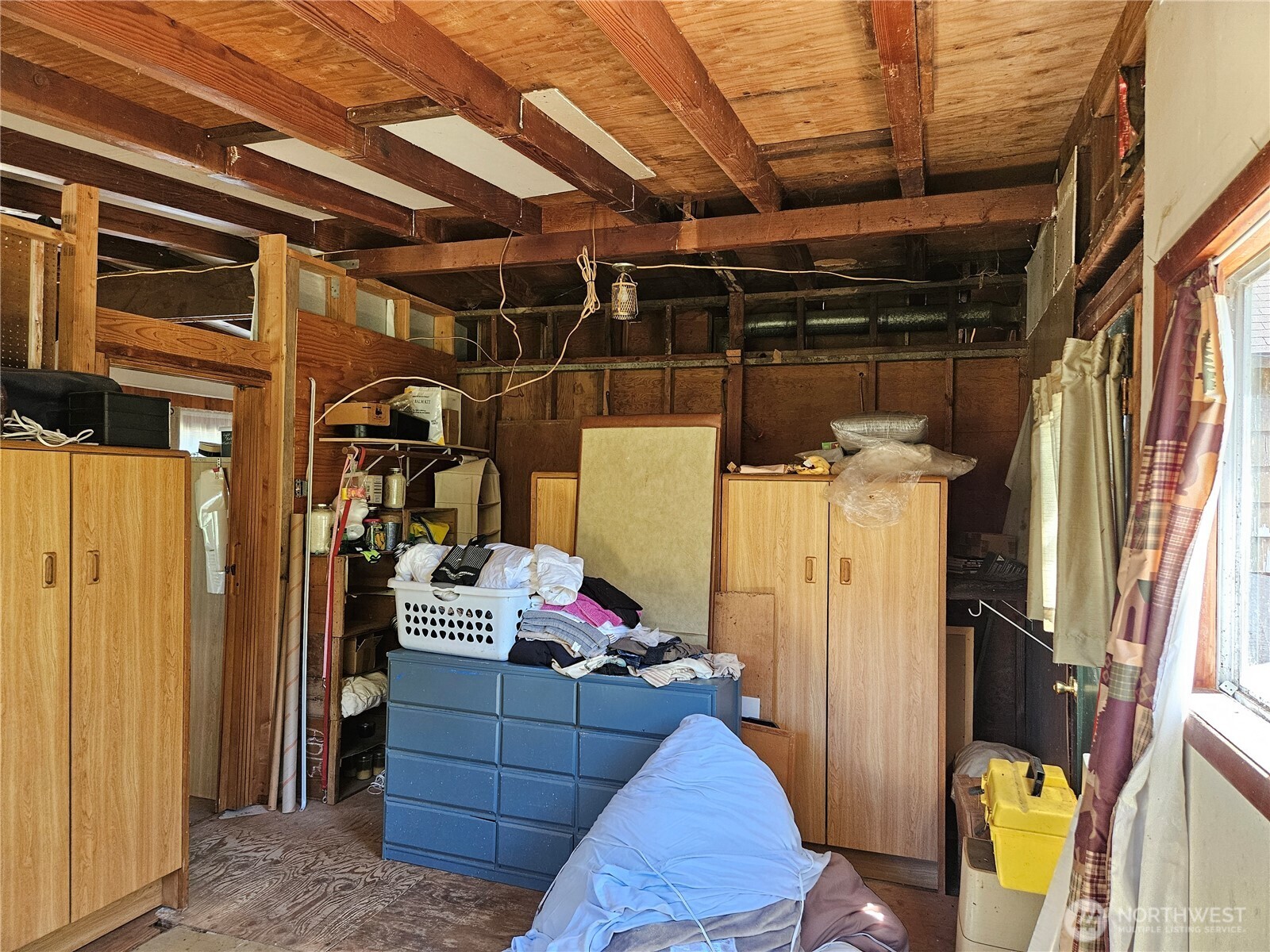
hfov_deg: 73.9
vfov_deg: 58.9
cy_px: 476
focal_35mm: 23
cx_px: 635
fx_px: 844
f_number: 1.8
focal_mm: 5.4
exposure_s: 1/170
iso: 500
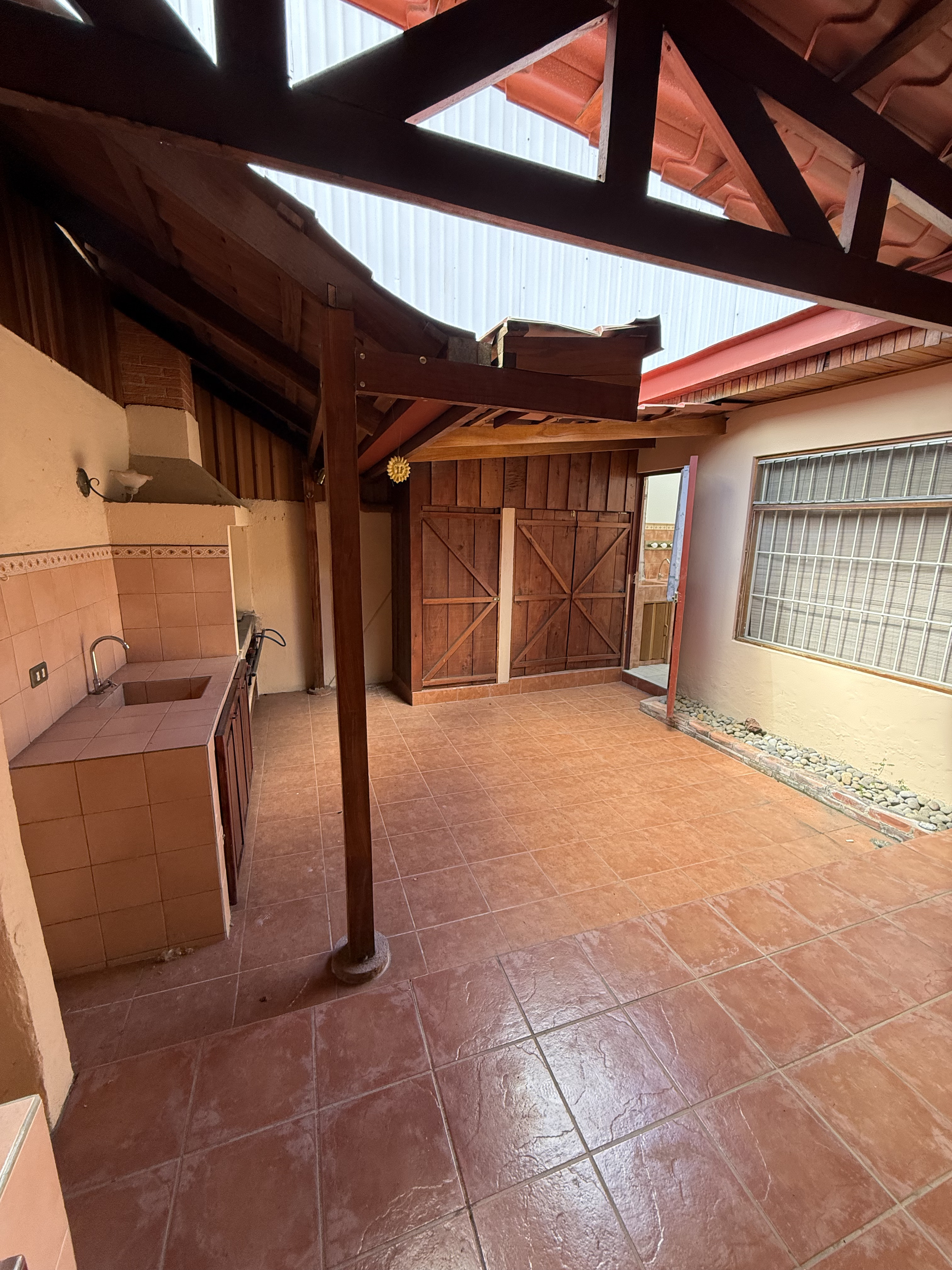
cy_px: 635
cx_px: 476
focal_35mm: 14
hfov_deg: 85.7
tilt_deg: -10.1
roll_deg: -2.6
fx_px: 513
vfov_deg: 102.1
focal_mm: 2.22
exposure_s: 1/99
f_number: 2.2
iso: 250
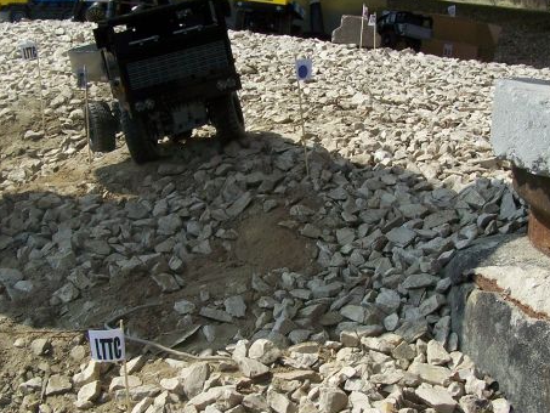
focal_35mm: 67
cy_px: 224
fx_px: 1065
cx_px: 302
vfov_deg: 21.9
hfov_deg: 28.9
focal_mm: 6.3
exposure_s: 1/800
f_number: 4
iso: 80
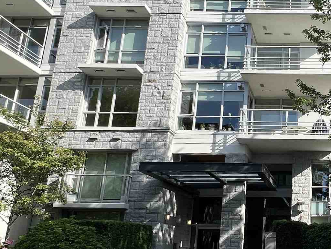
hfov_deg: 42.1
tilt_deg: +14.4
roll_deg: -1.1
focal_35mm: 39
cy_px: 147
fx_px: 373
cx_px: 323
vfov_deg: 36.7
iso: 32
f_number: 1.8
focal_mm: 1.57
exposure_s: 1/605
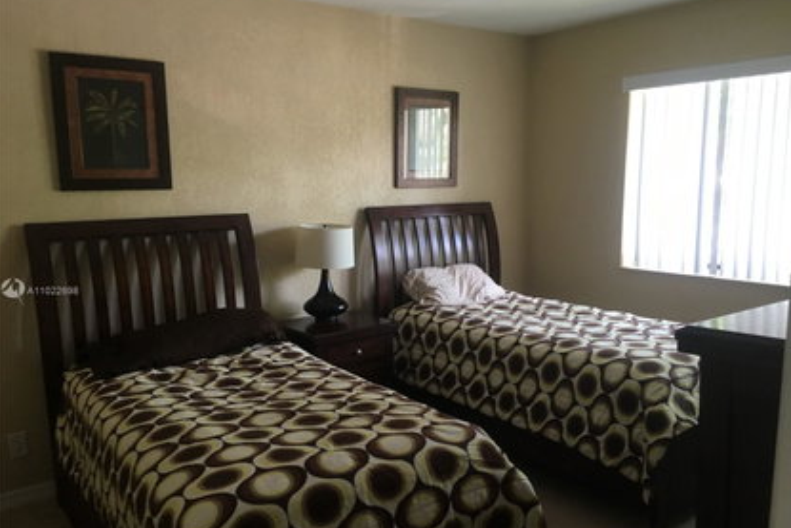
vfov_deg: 42.3
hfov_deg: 60.3
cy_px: 292
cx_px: 405
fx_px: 681
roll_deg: +0.7
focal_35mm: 31
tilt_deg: -11.2
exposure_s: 1/30
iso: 100
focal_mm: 4.15
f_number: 2.2
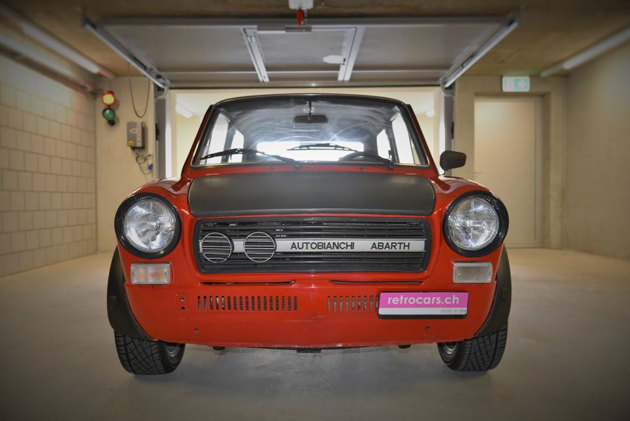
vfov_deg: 43.7
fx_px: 525
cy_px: 210
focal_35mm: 30
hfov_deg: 61.9
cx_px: 315
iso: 560
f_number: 4
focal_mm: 30
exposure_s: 1/60
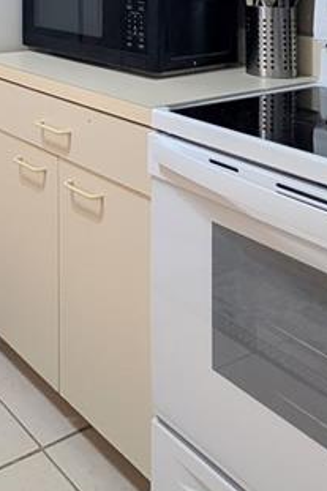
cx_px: -85
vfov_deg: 38.9
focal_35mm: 41
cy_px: -52
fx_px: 559
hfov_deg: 27.7
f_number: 1.7
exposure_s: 1/120
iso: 126
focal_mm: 2.02
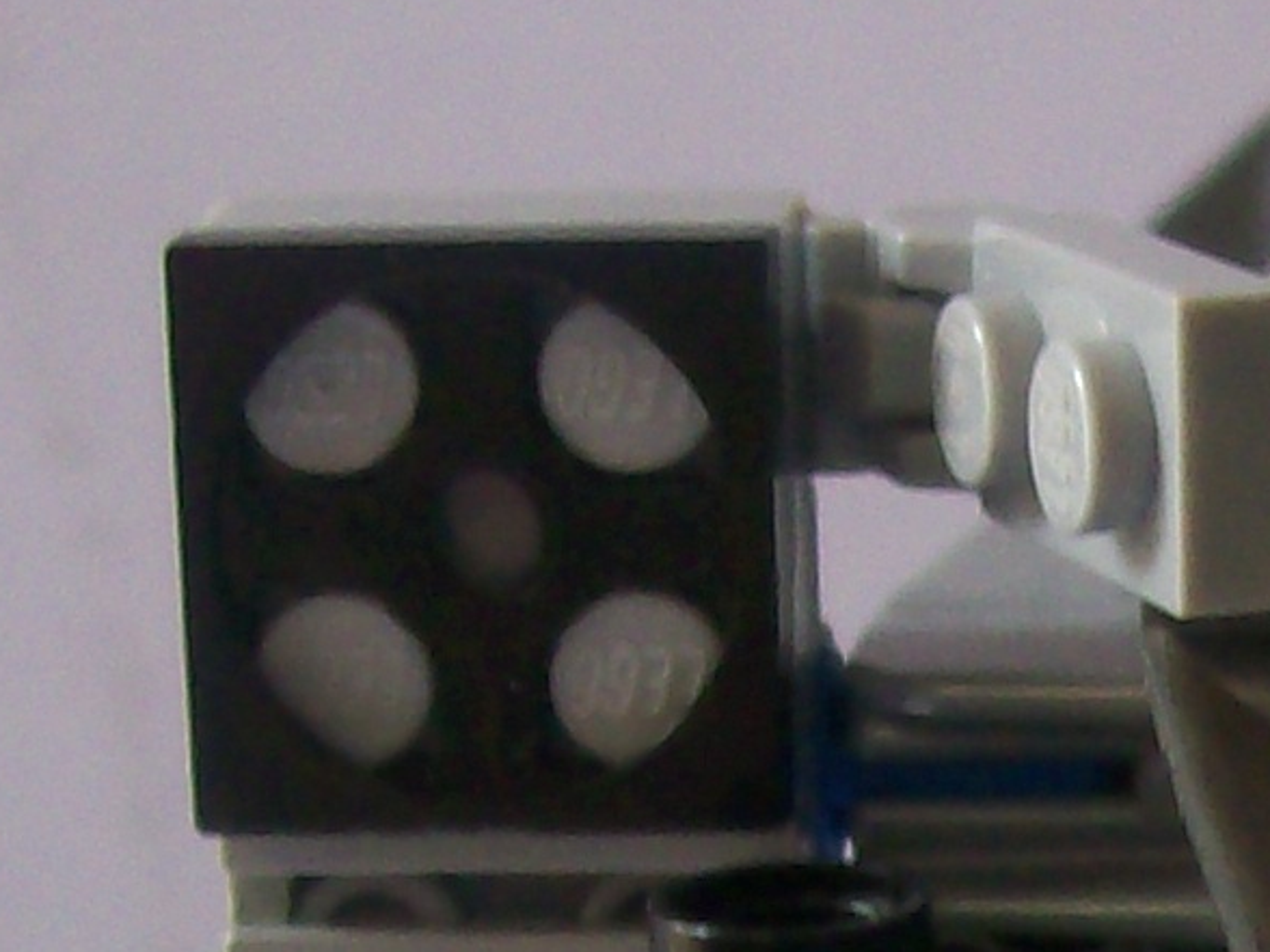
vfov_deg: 7.7
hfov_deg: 10.4
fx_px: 6897
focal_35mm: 188
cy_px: 1543
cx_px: 1320
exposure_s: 1/63.4
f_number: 2.7
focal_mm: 6
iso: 80
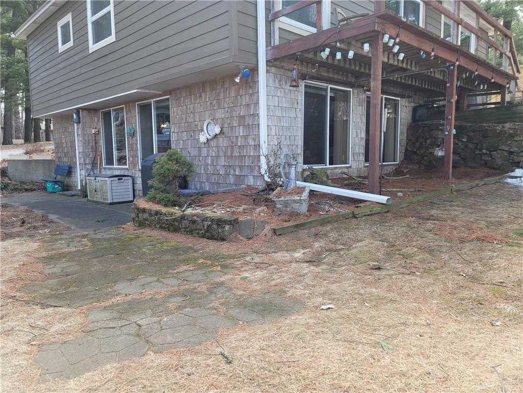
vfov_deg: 54.9
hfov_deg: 69.4
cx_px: 262
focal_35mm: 25
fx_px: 378
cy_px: 196
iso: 40
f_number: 1.8
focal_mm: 7
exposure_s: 1/120
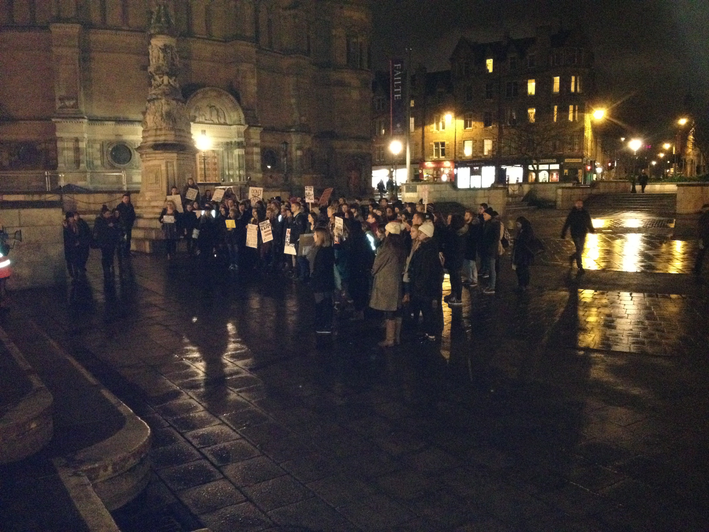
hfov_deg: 52.6
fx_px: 717
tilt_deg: -5.9
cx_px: 354
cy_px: 266
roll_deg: +1.4
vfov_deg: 40.7
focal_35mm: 35
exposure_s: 1/16
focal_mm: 4.28
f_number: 2.4
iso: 800
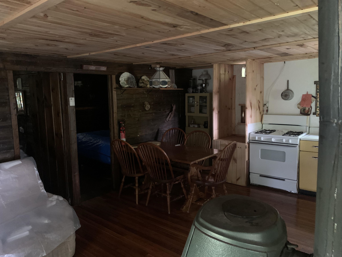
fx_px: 257
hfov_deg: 67.3
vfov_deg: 53.1
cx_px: 171
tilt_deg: -3.0
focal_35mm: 26
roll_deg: +2.7
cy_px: 128
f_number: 1.8
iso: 800
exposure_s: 1/15
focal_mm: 4.25
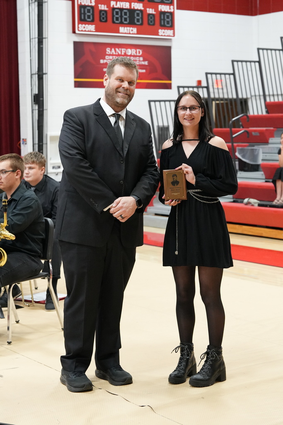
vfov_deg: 27.0
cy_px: 212
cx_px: 142
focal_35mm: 75
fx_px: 884
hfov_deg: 18.2
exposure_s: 1/160
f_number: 3.5
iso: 2500
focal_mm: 50
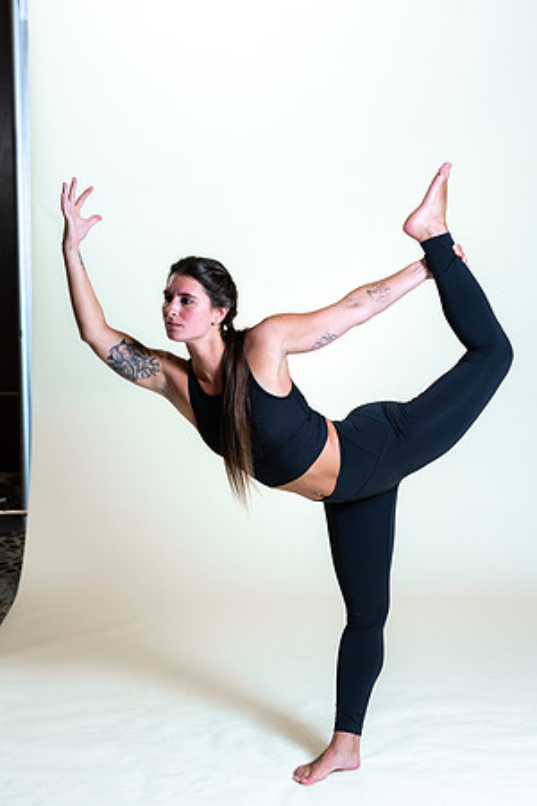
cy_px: 403
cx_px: 268
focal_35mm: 85
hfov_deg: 16.1
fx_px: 1902
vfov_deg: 23.9
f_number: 4.5
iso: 320
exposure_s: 1/160
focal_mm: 85
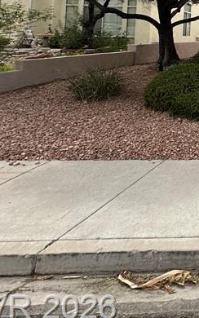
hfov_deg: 20.3
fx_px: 338
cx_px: 378
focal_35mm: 39
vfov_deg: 44.7
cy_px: 19
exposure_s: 1/1531
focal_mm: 2.22
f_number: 2.2
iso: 40
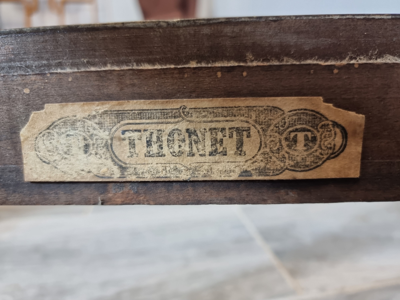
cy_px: 150
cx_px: 200
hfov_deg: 71.6
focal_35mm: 24
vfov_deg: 56.8
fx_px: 277
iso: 250
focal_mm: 6.7
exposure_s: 1/50
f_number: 1.8
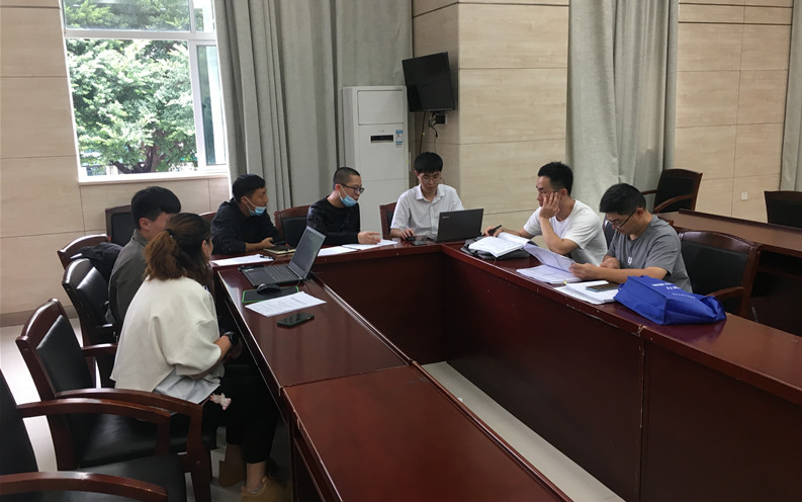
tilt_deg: -11.0
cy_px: 239
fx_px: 678
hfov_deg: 61.2
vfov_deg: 40.6
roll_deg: +1.7
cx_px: 404
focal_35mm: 31
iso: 80
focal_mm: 4.15
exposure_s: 1/33
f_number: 2.2
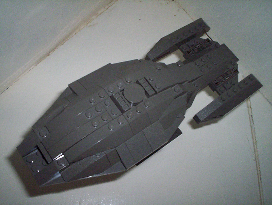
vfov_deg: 37.9
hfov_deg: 48.9
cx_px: 136
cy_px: 102
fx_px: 299
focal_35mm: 38
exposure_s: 1/60
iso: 140
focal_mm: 4.99
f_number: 4.5
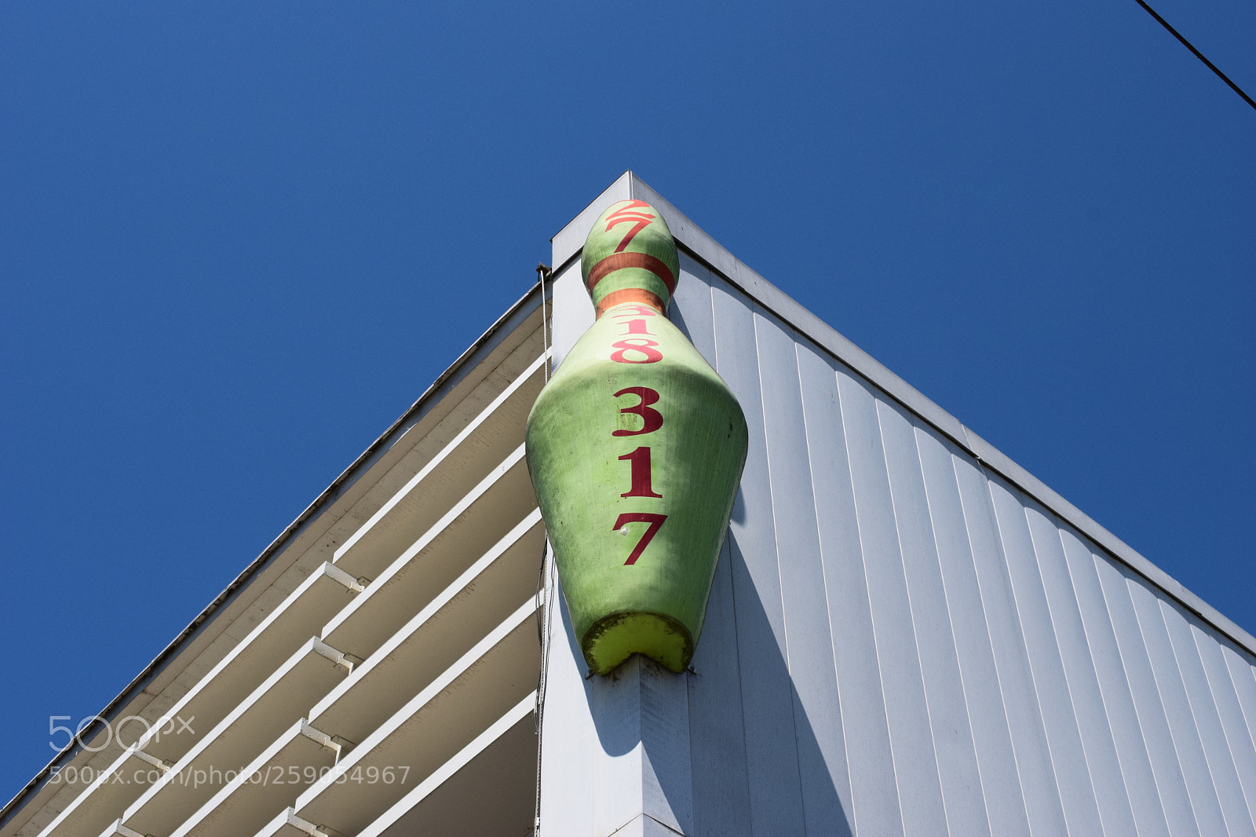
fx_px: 1883
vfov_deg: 25.0
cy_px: 418
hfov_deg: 36.9
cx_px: 628
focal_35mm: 54
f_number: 13
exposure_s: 1/1250
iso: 640
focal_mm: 36
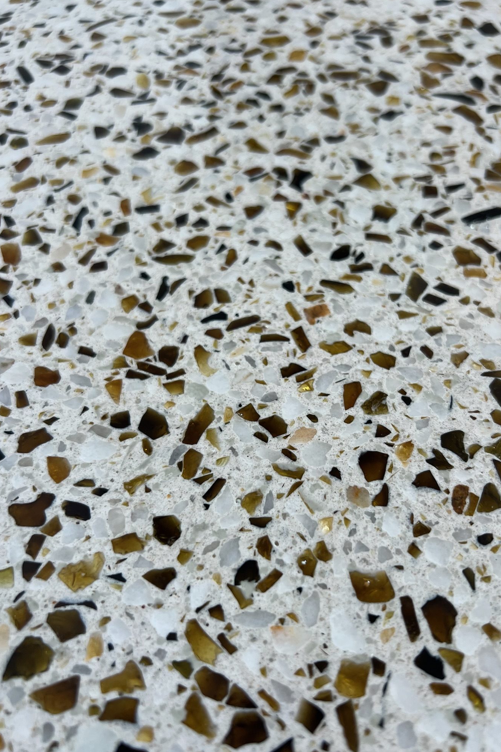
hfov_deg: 46.3
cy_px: 379
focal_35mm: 28
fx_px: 584
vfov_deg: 65.5
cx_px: 284
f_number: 1.5
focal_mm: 5.7
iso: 64
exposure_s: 1/100
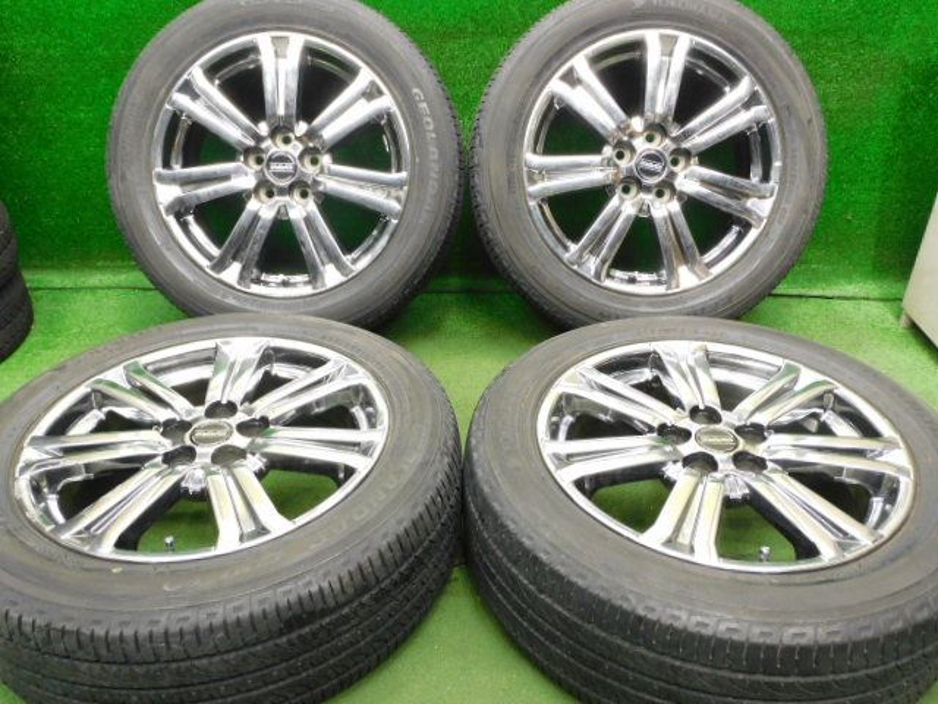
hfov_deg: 60.0
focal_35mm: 30
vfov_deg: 46.8
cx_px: 469
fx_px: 813
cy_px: 352
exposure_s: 1/13
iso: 400
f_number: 3.5
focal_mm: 5.4
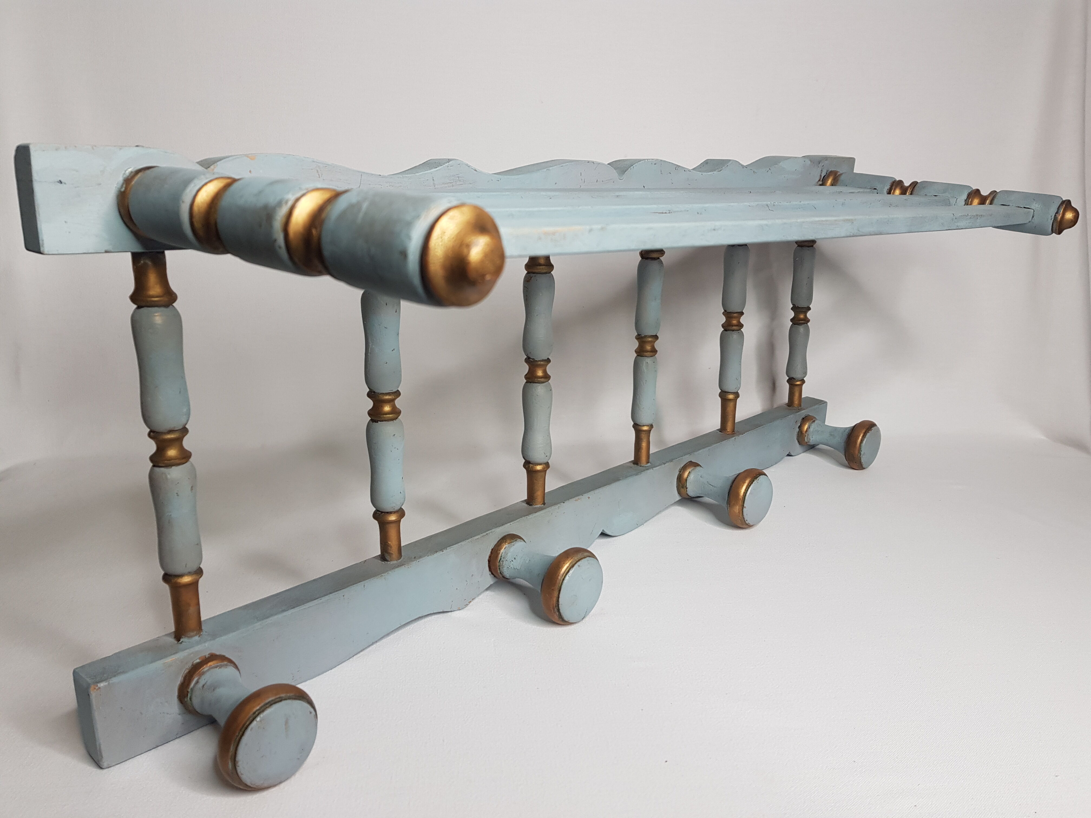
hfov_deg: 67.3
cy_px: 409
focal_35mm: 26
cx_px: 546
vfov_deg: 53.1
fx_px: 819
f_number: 1.7
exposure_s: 1/100
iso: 80
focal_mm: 4.2
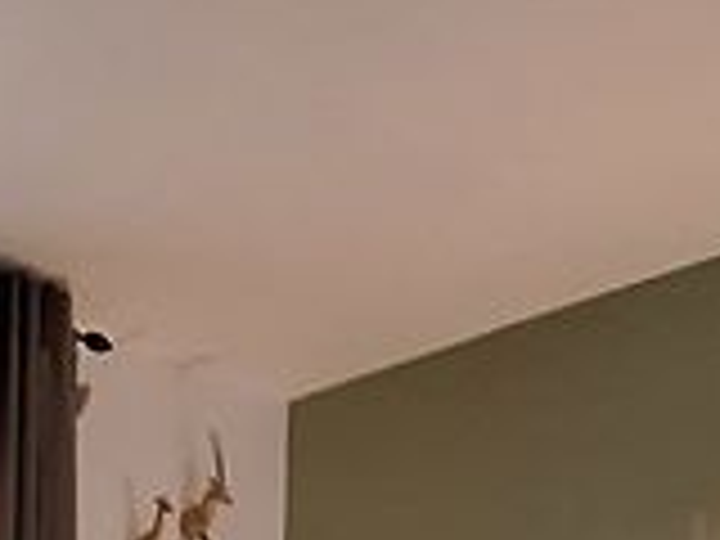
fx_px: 1685
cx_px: 40
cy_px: 1156
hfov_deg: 23.3
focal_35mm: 81
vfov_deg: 14.4
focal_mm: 1.74
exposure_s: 1/33
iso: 200
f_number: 2.2
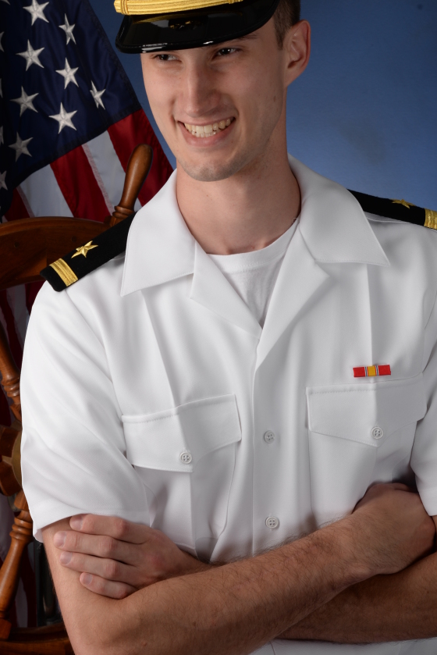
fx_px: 1819
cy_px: 210
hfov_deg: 13.7
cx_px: 149
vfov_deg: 20.3
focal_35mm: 100
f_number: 11
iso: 200
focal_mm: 70
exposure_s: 1/200
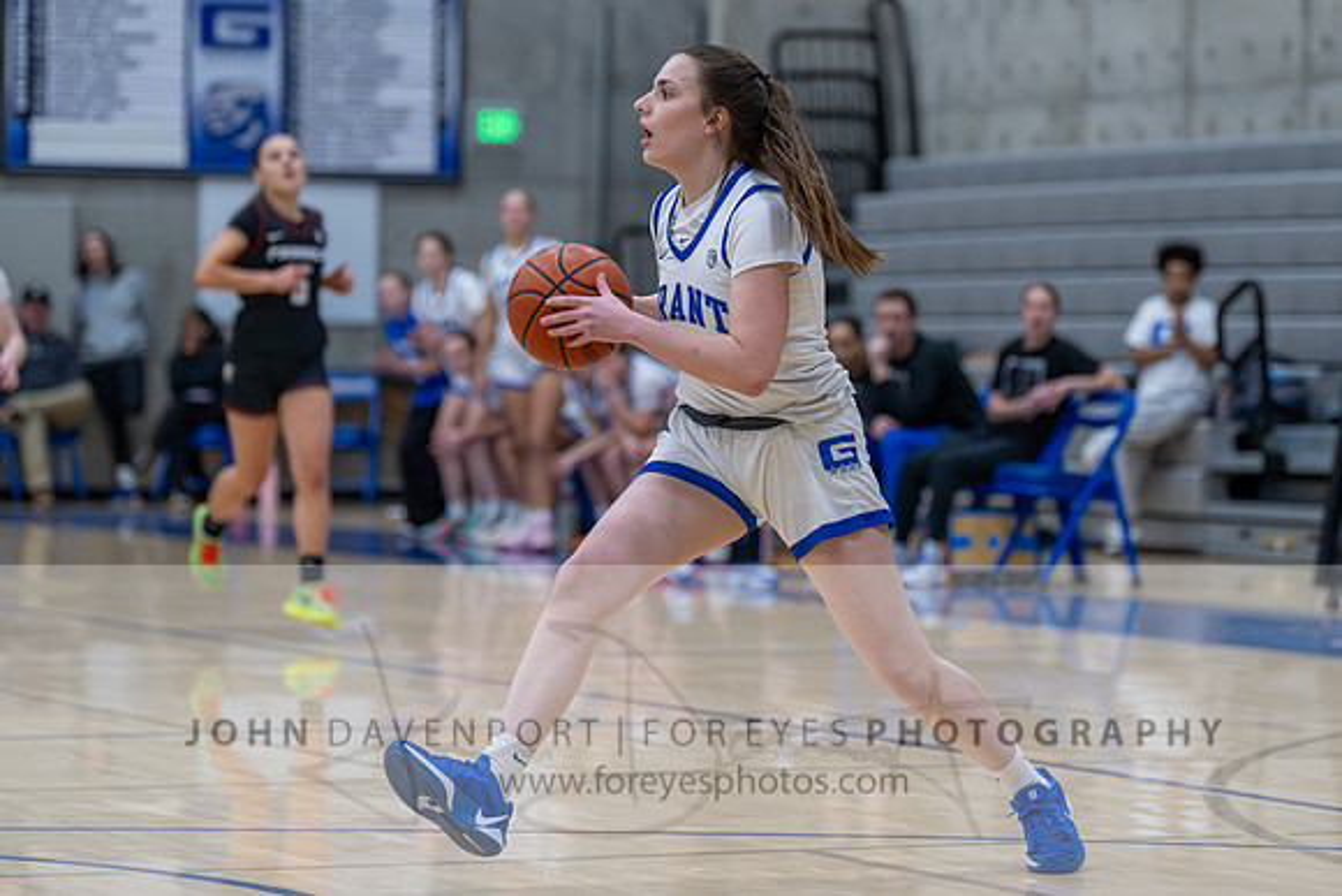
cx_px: 813
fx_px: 5470
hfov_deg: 14.0
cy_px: 359
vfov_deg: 9.4
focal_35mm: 147
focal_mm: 120
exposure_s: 1/1000
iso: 5000
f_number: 2.8
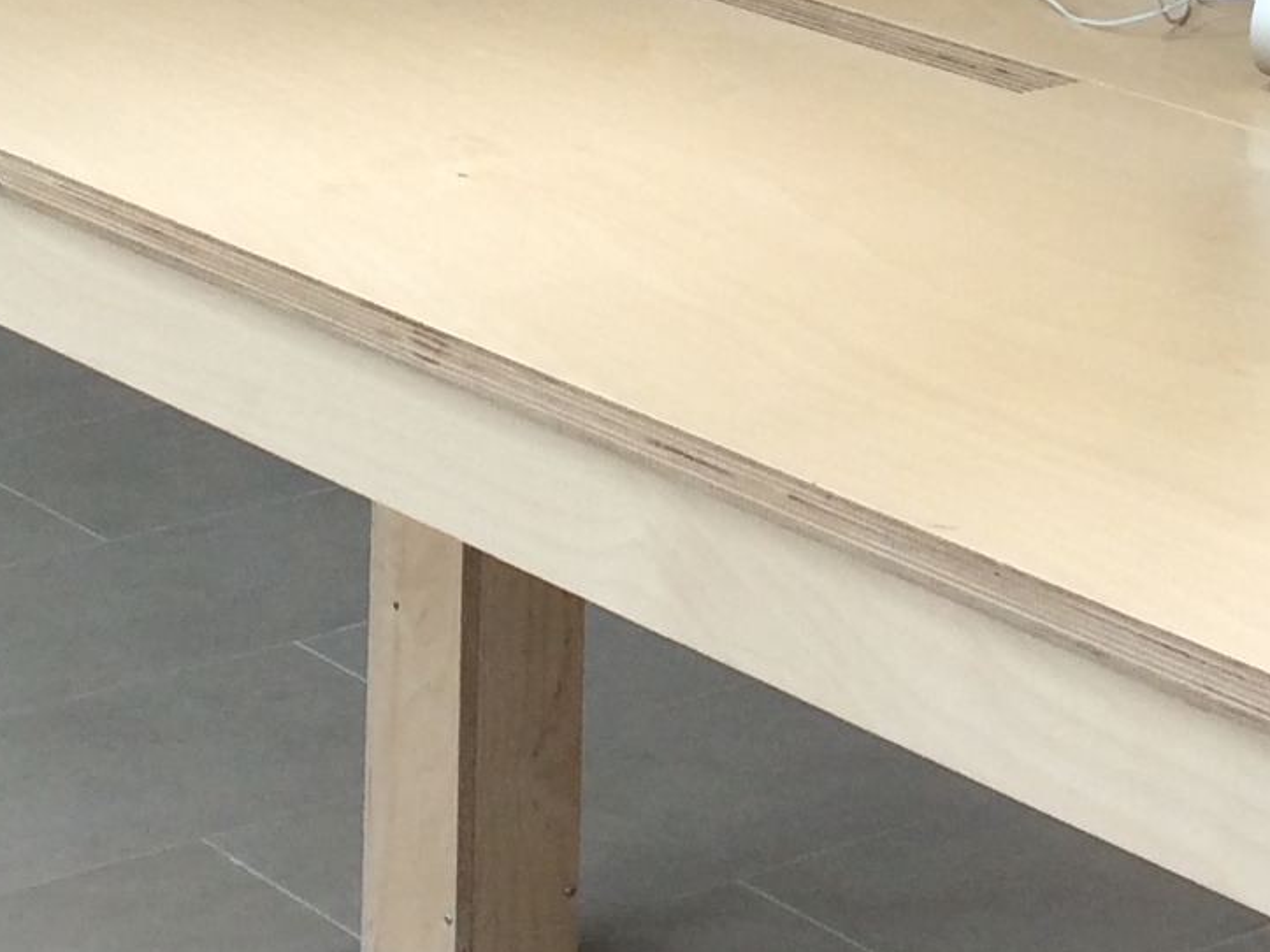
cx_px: 543
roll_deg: -0.4
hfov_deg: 15.0
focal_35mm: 131
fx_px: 4805
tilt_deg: -2.0
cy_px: -1093
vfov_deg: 10.2
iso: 50
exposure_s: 1/60
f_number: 2.2
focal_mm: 4.15
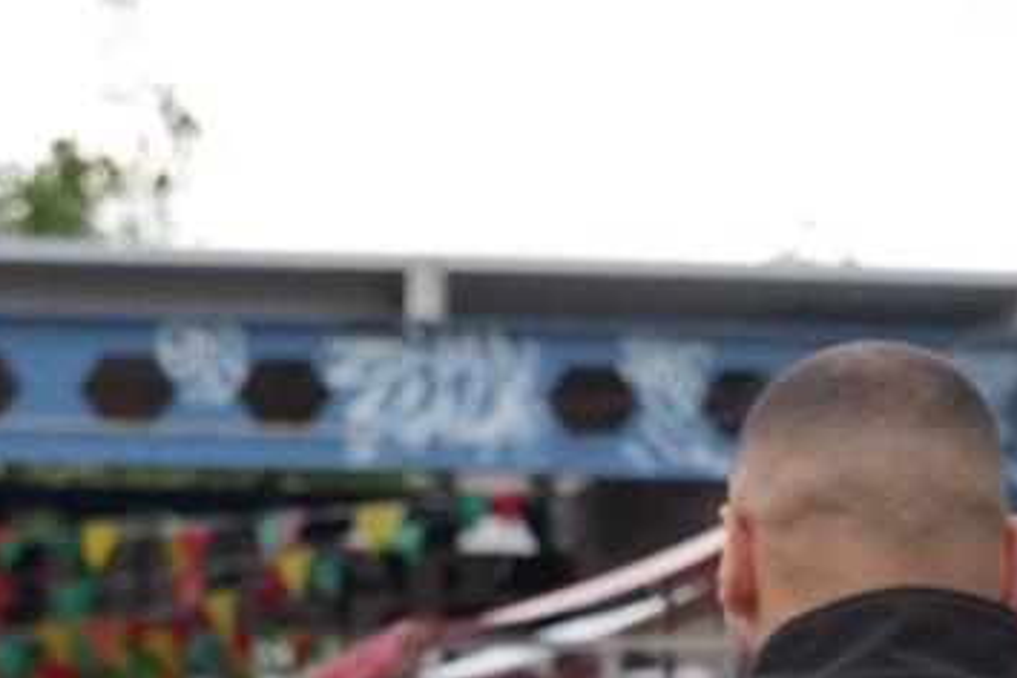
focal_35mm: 194
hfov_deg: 10.6
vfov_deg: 7.0
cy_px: 875
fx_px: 5480
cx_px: 207
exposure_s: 1/60
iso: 100
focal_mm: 49
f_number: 4
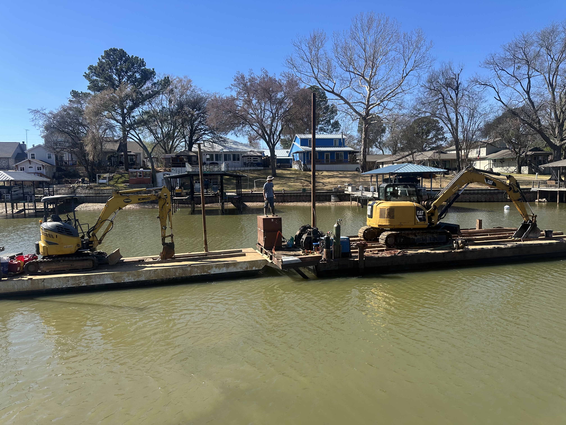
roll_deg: +1.7
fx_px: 392
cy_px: 212
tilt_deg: -4.6
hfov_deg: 71.6
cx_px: 283
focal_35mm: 24
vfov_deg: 56.8
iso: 80
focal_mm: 6.86
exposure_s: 1/2732
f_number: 1.78
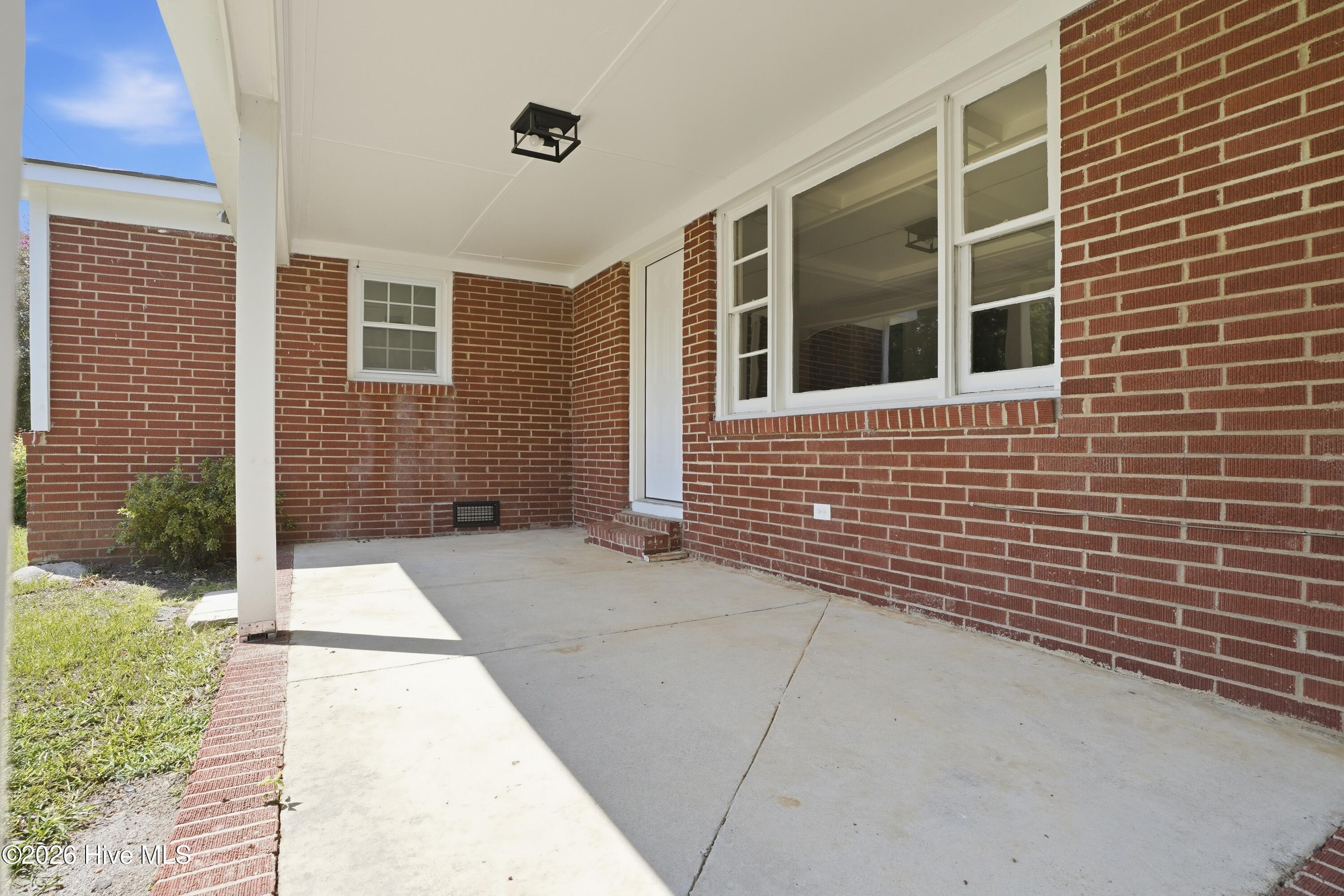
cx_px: 672
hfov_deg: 93.6
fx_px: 631
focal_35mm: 17
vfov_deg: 70.8
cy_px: 448
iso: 400
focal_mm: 16.9
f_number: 8
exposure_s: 1/320
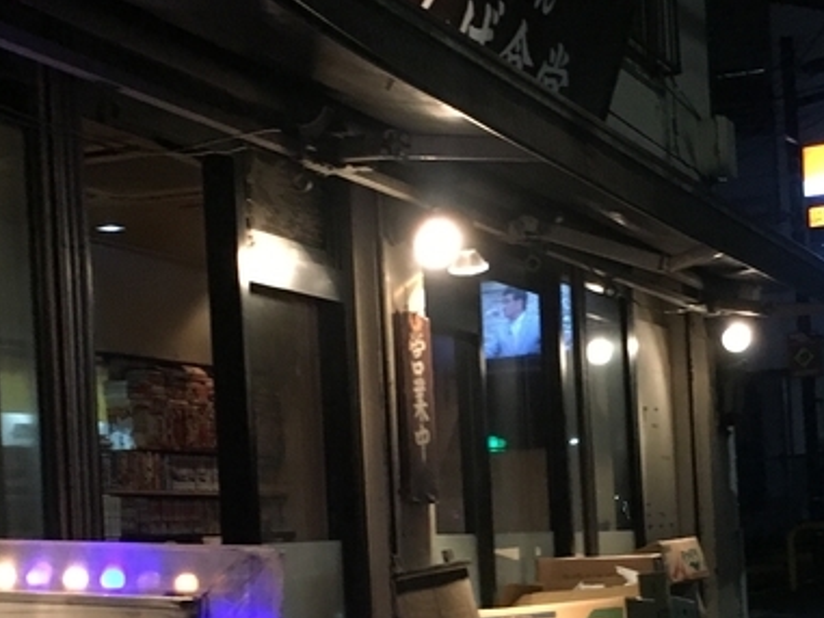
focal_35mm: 78
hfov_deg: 24.9
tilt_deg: +3.0
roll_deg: +3.4
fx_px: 1857
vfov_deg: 18.7
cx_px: 560
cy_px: 493
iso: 200
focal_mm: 4.15
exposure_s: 1/30
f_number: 2.2
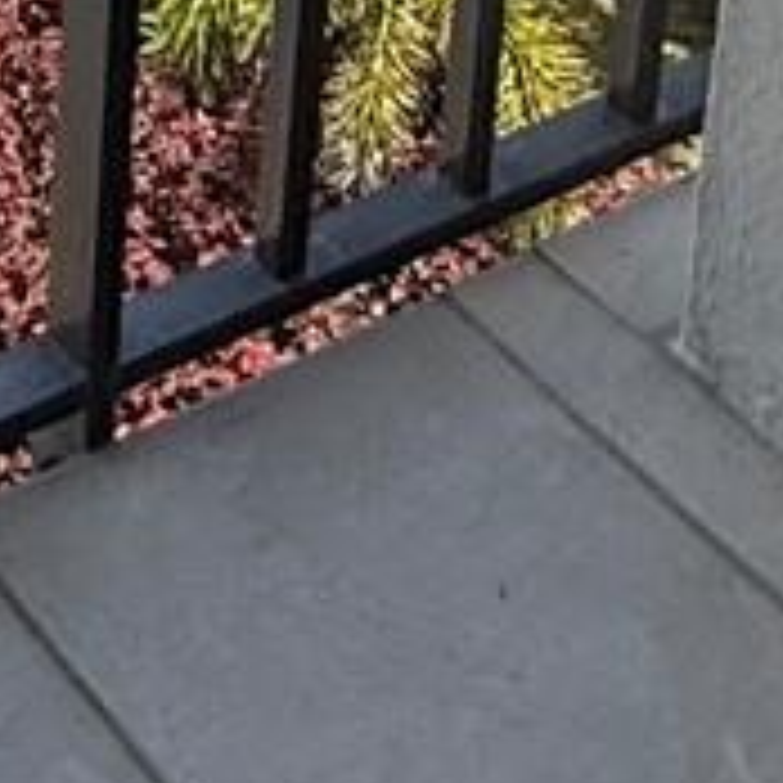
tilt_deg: -14.1
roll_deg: -0.6
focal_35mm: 114
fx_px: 2917
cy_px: -1238
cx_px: -400
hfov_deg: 14.3
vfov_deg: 11.7
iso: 50
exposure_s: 1/1534
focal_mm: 2.22
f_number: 2.2
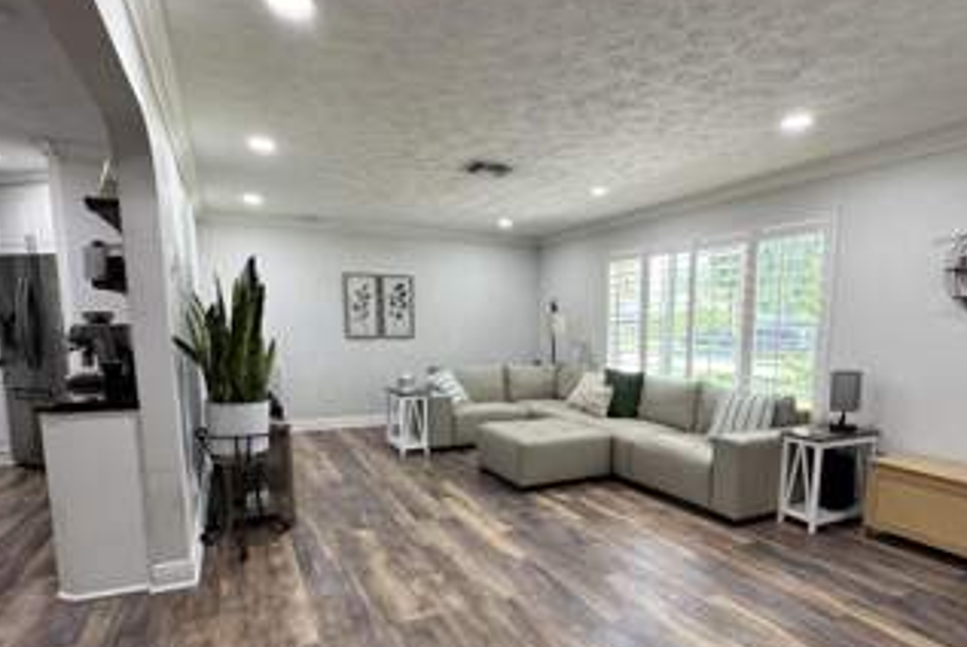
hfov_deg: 78.3
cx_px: 537
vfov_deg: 56.5
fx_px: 591
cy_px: 410
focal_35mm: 22
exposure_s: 1/120
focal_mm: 2.22
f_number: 2.2
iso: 200
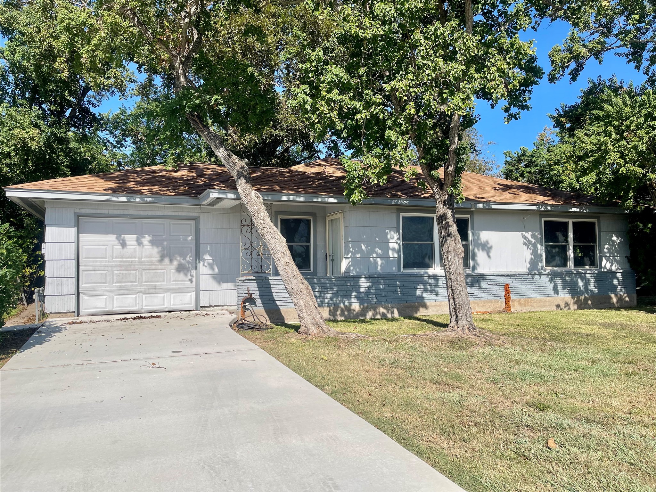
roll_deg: +1.0
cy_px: 246
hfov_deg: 69.4
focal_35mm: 25
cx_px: 328
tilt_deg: +1.3
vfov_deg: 54.9
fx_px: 474
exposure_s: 1/4902
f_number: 1.6
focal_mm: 5.1
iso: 32
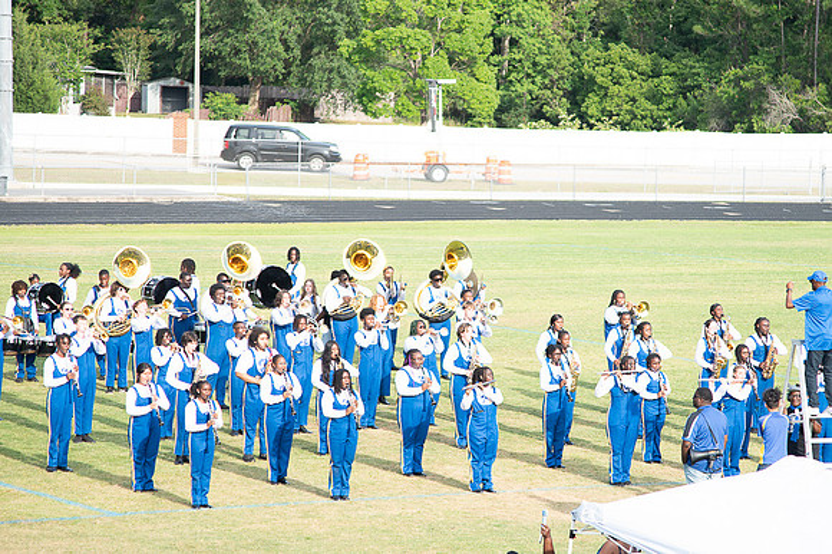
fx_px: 3985
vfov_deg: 7.9
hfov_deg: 11.9
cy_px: 286
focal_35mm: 173
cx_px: 484
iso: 100
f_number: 4
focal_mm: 120
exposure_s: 1/200
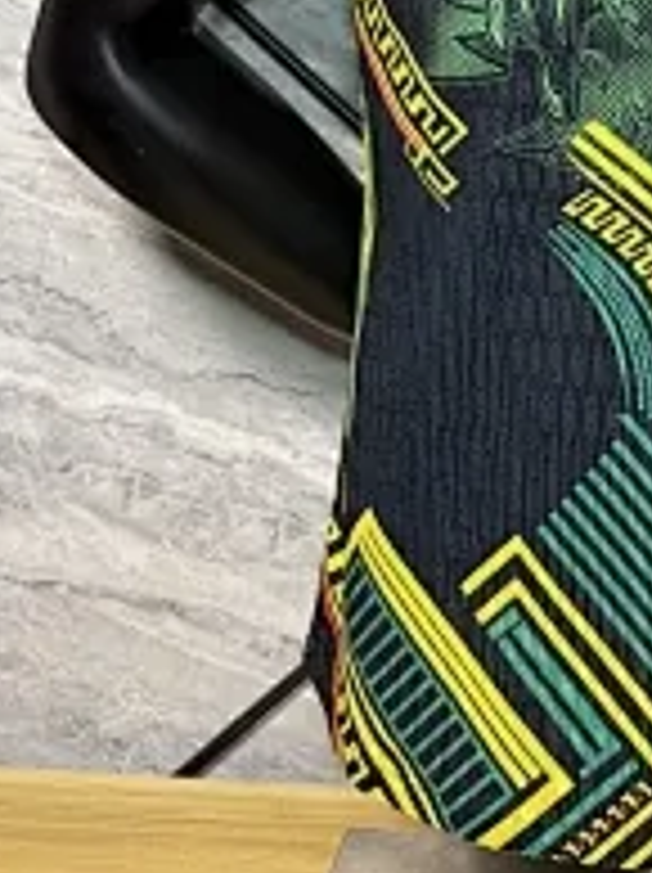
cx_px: 663
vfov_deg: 28.5
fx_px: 1560
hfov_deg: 22.6
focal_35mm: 62
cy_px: -76
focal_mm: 6.76
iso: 200
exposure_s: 1/50
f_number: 1.78
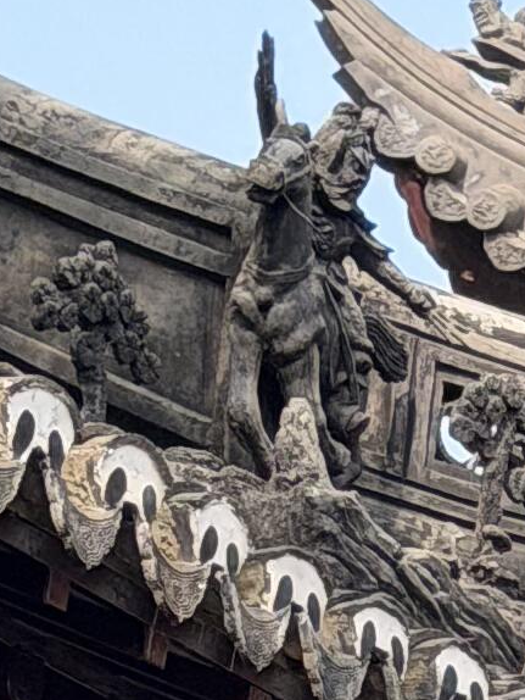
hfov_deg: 4.3
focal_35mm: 337
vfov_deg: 5.7
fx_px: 6810
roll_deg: -1.3
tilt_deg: +9.3
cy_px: 1671
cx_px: 1560
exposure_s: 1/1575
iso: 100
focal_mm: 6.76
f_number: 1.78
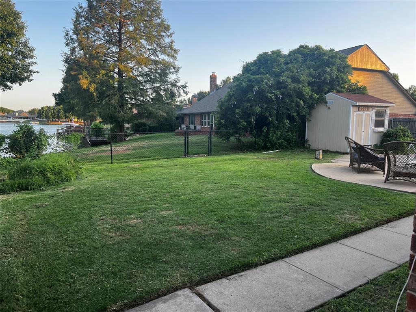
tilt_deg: -6.7
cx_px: 208
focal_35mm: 26
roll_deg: -0.4
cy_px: 156
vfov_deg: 53.1
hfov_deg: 67.3
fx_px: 312
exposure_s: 1/303
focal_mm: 5.7
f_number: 1.5
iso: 50
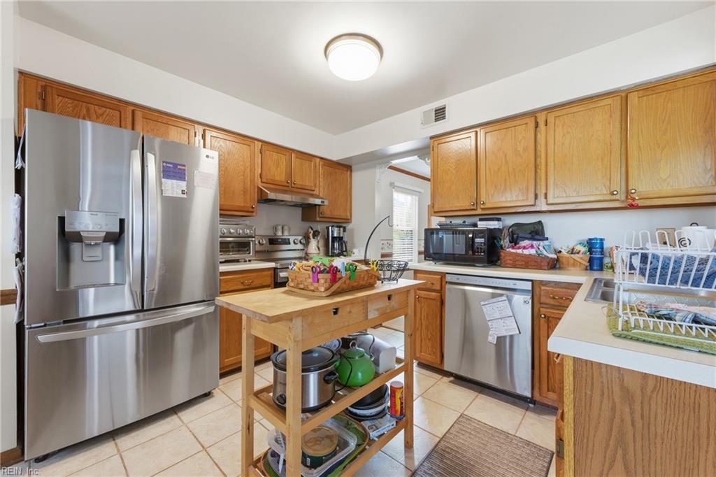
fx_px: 278
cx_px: 358
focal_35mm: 14
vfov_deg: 81.2
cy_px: 238
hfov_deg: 104.3
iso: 250
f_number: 8
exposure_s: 1/60
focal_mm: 14
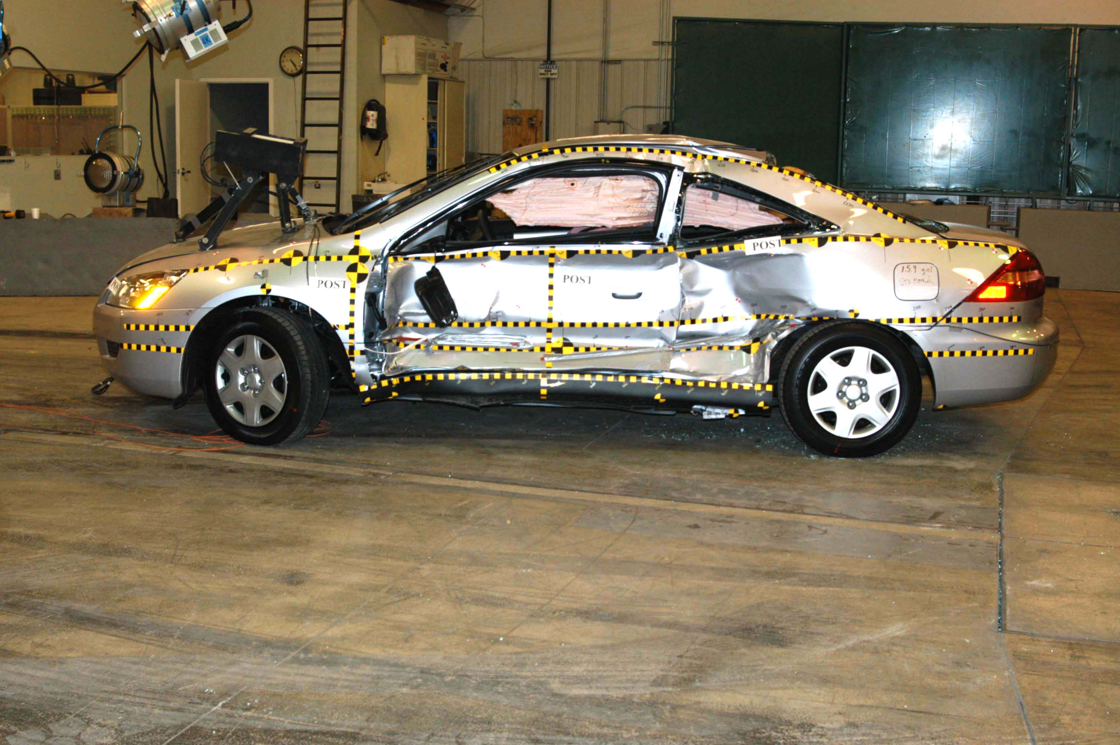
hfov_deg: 45.0
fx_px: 1352
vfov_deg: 30.8
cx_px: 560
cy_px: 372
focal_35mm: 44
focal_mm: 29
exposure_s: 1/60
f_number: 5.6
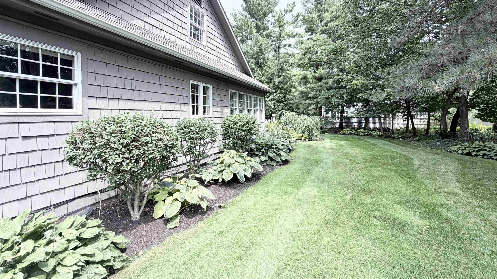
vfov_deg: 66.7
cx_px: 255
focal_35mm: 16
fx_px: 211
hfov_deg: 99.4
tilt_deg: -0.3
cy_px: 118
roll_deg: +1.7
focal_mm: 2.22
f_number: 2.2
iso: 50
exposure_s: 1/393
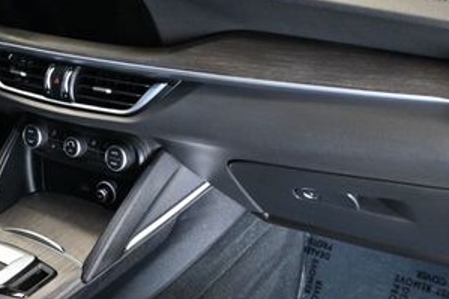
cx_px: 173
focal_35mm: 63
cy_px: 206
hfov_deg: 32.0
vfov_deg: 21.6
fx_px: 779
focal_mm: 19.5
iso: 4000
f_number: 3.8
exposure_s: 1/60
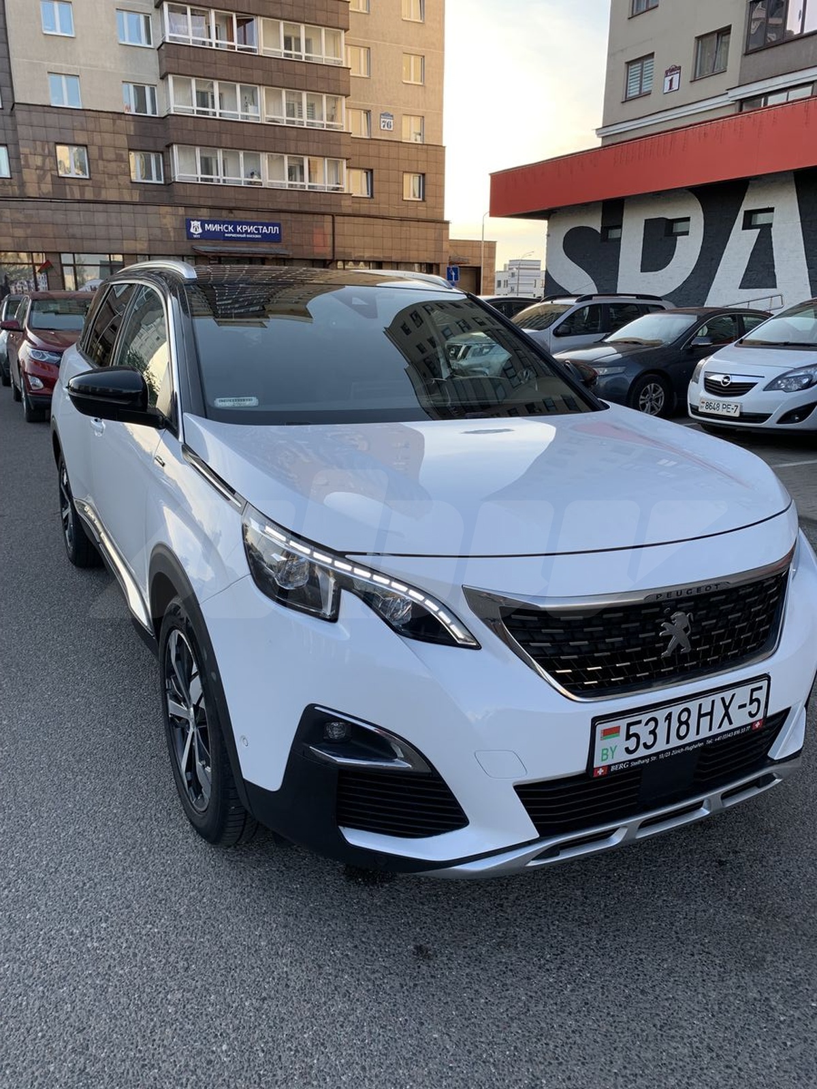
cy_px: 544
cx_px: 408
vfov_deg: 67.3
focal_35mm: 26
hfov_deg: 53.1
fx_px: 818
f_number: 1.8
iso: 25
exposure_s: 1/306
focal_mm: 4.25
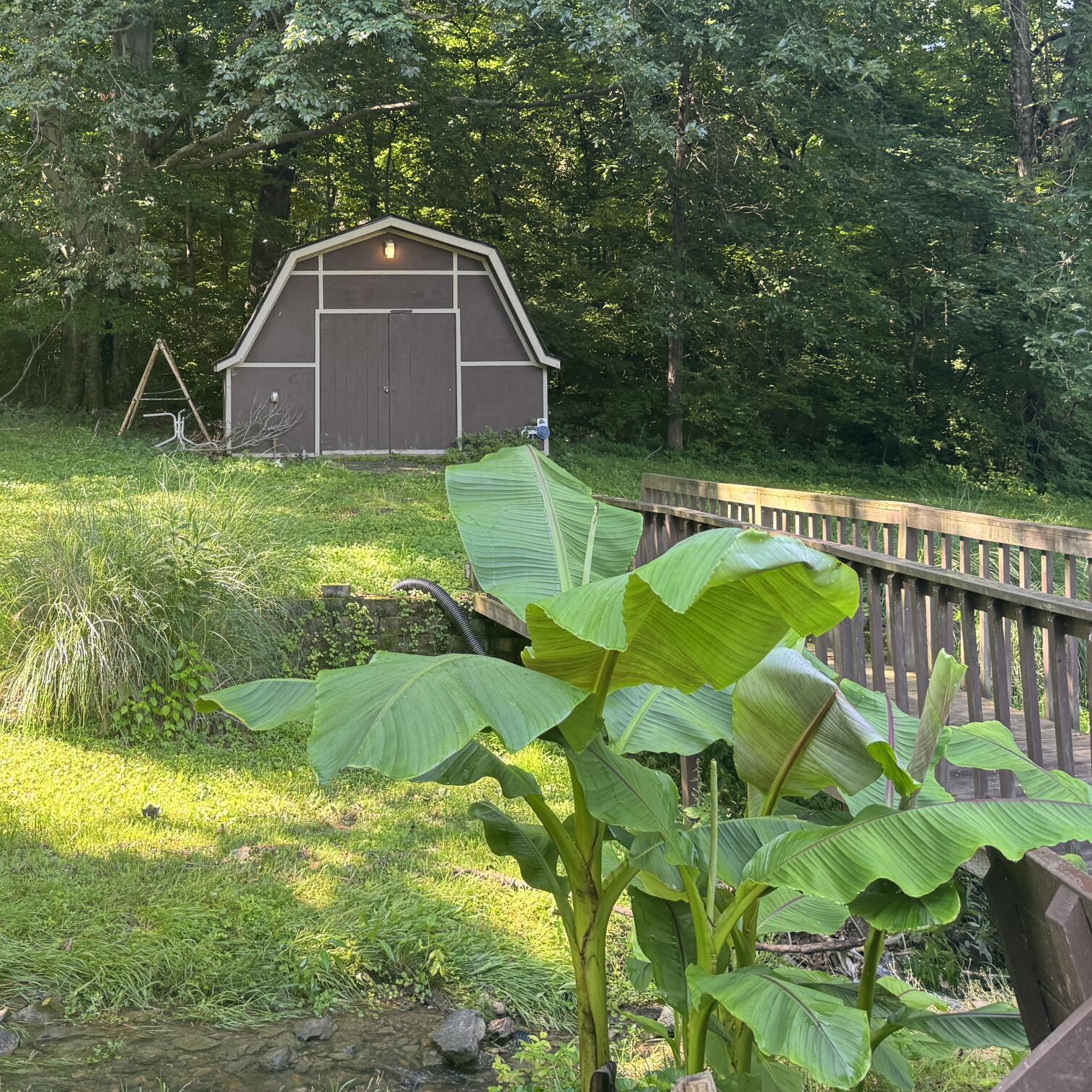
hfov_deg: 39.6
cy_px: 339
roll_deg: -0.1
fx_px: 1499
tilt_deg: +0.9
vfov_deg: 39.4
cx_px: 379
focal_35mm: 42
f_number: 1.78
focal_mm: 6.76
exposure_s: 1/122
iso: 100
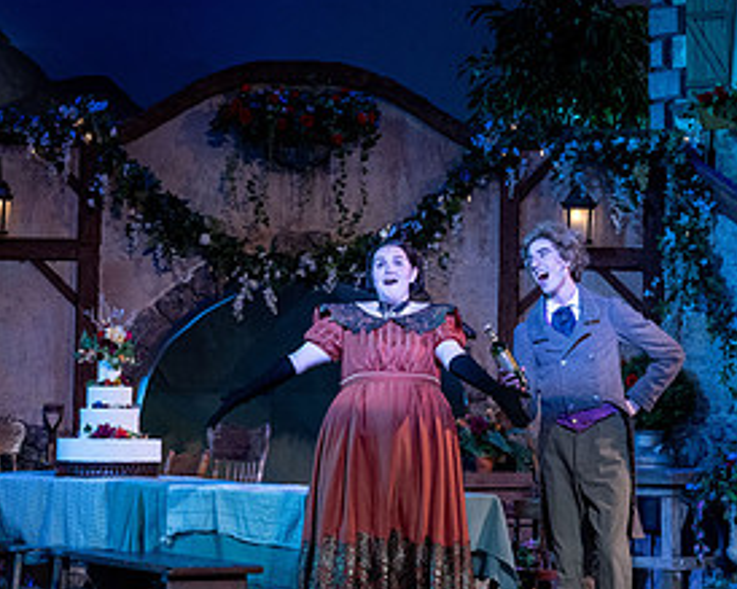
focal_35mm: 139
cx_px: 368
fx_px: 3031
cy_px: 206
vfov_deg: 11.1
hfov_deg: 13.9
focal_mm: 70
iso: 1600
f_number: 6.3
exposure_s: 1/160
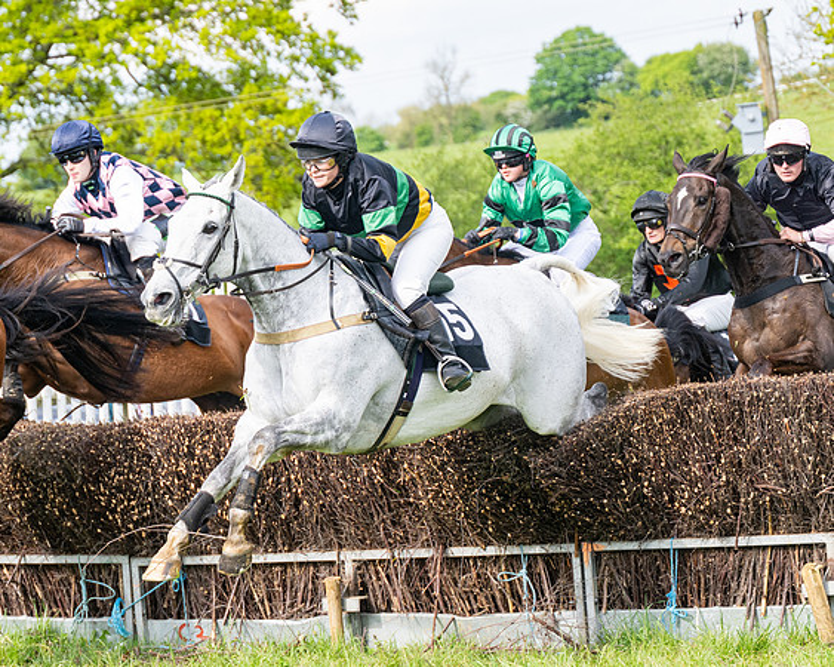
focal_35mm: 172
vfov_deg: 9.0
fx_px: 4244
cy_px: 321
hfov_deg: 11.2
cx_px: 416
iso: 400
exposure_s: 1/1600
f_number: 4
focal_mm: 98
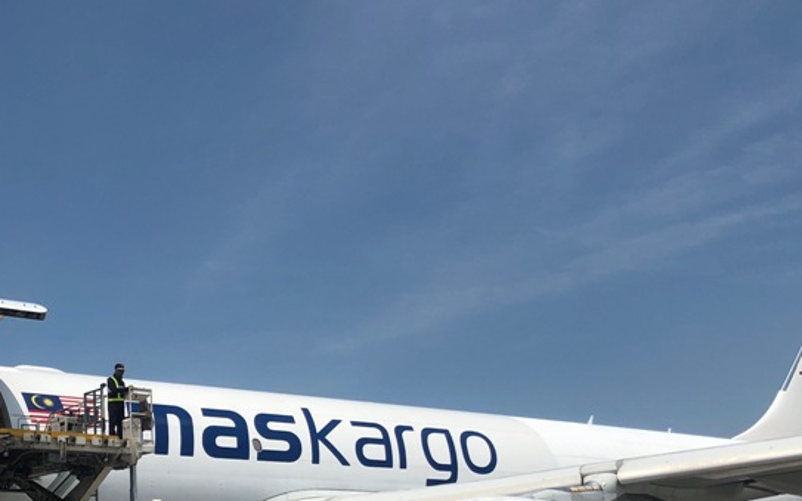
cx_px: 128
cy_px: 464
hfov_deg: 34.8
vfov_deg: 22.5
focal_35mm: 56
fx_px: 1224
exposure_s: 1/4808
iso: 25
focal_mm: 4
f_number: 1.8
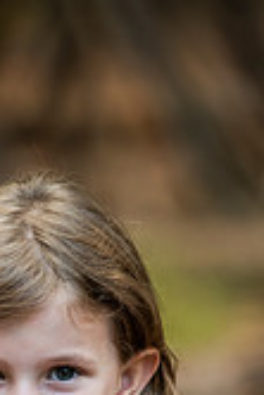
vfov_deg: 4.5
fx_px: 5060
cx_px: 12
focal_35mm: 461
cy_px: 497
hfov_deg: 3.0
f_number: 3.5
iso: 250
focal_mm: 170
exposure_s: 1/125
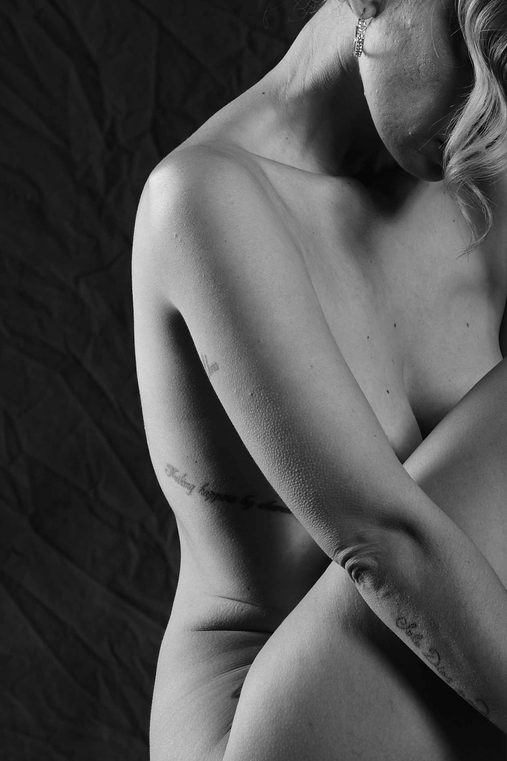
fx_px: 5684
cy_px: 553
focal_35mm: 269
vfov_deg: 7.7
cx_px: 527
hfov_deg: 5.1
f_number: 5.6
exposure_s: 1/160
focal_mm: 75
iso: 100
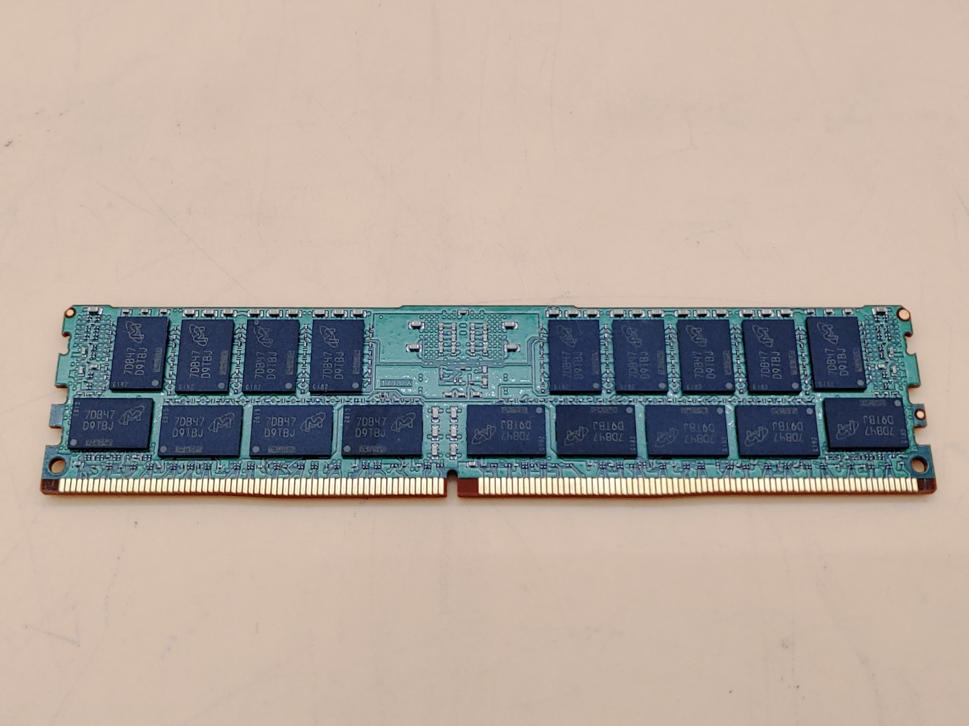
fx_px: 1148
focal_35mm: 41
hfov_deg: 45.8
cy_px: 363
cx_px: 484
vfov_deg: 35.1
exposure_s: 1/138
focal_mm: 4.36
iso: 50
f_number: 1.8
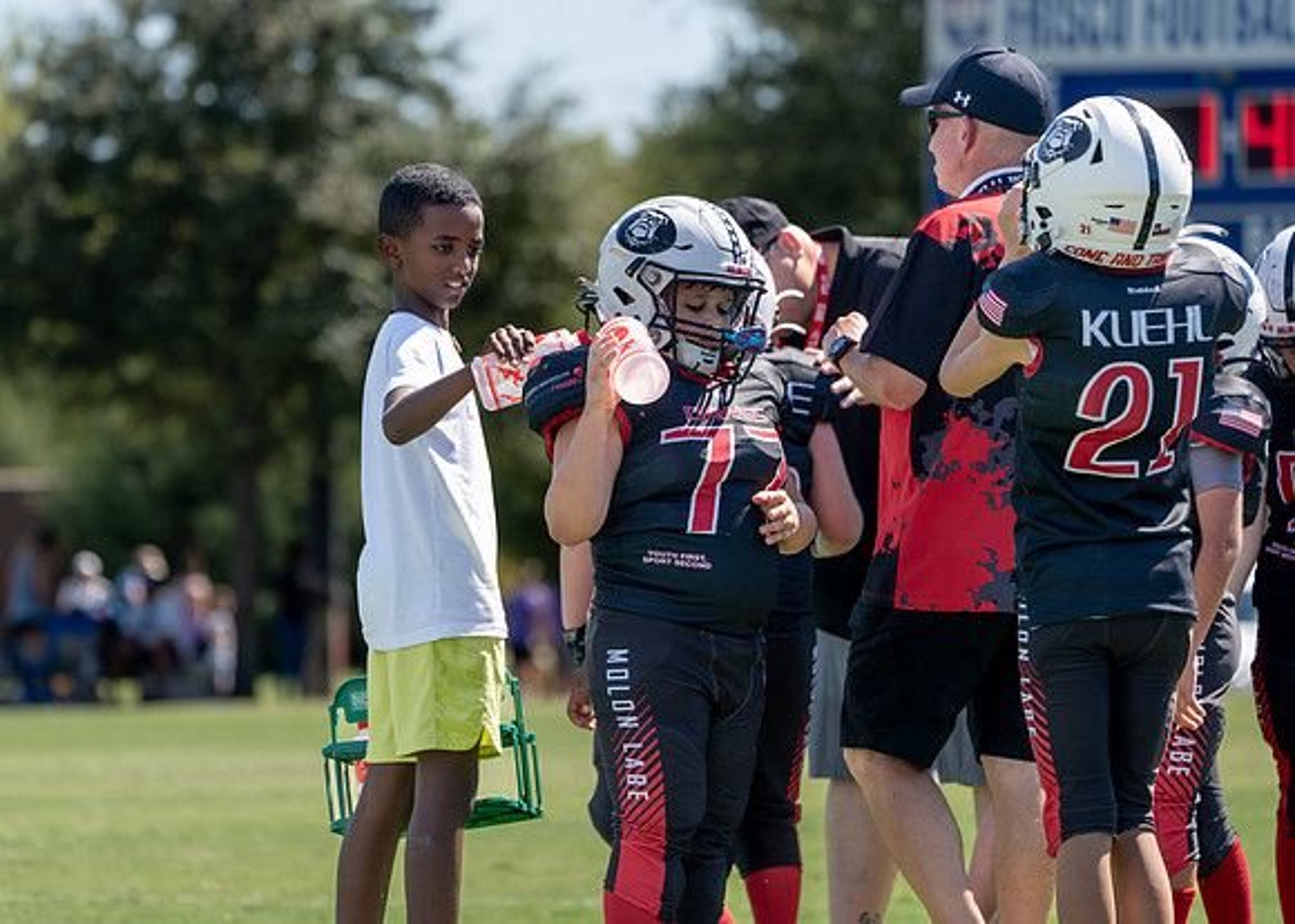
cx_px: 560
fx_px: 10953
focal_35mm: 298
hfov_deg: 6.8
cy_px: 456
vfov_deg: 4.8
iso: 320
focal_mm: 268
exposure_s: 1/800
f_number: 5.6
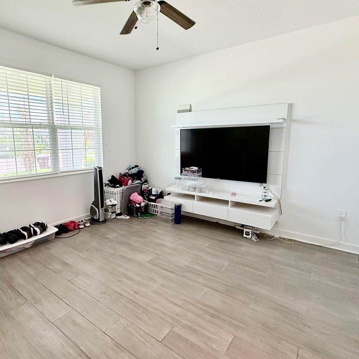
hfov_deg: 74.3
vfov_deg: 74.8
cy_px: 175
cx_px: 151
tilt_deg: -8.3
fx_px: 235
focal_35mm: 20
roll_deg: +0.4
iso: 250
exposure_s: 1/120
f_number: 2.2
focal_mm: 2.22
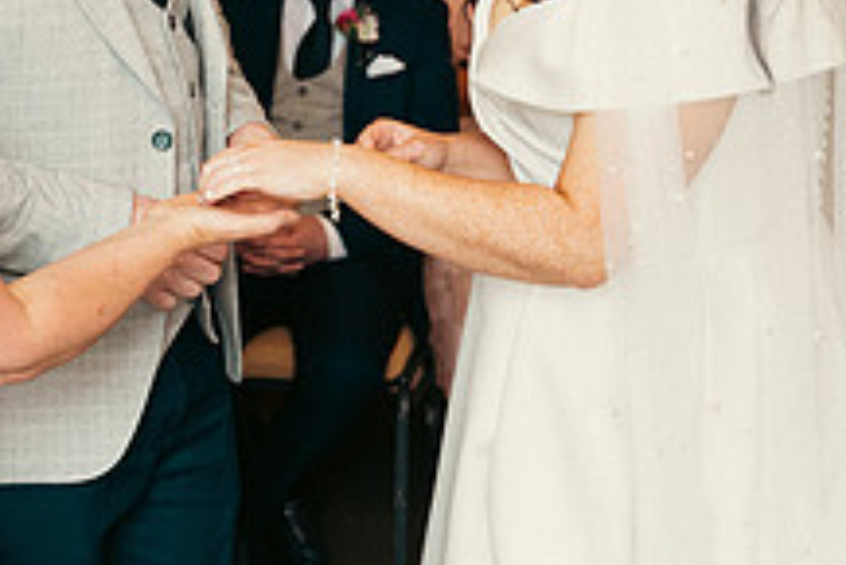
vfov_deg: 11.8
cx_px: 261
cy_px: 29
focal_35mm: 115
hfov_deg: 17.7
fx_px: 2704
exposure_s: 1/160
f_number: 3.5
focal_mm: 43
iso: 1000
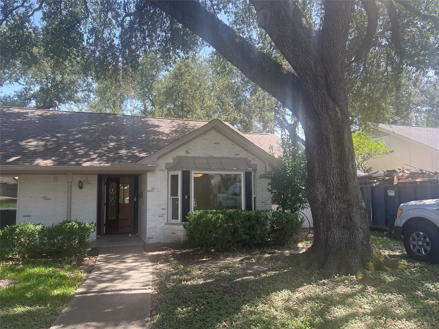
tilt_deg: +4.7
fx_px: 330
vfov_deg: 53.1
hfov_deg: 67.3
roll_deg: +0.9
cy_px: 164
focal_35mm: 26
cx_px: 220
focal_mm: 5.7
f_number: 1.5
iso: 50
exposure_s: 1/523
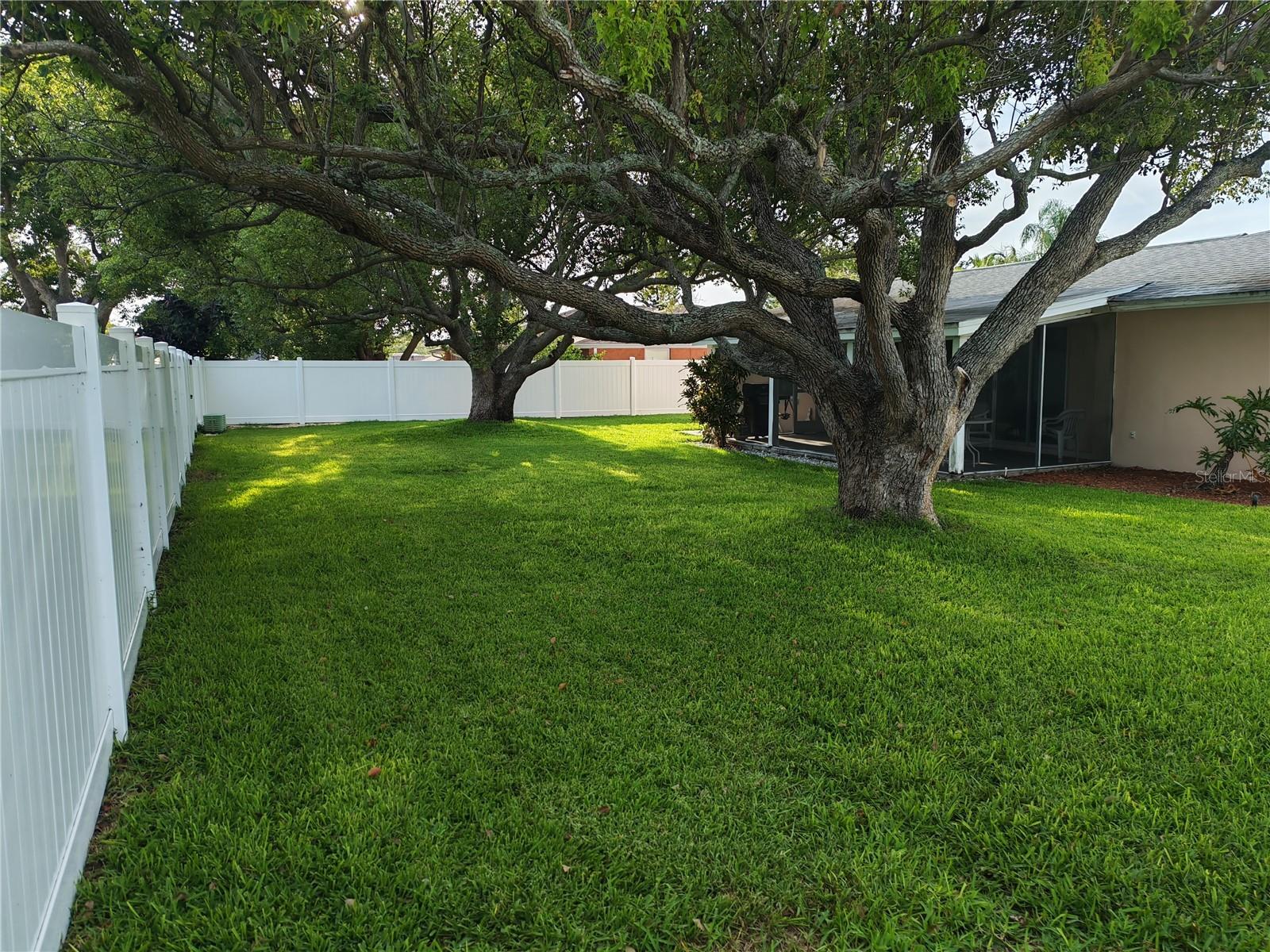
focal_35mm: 27
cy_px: 476
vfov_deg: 51.4
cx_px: 635
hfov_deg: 65.3
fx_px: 991
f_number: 1.9
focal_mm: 6.12
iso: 50
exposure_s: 1/550
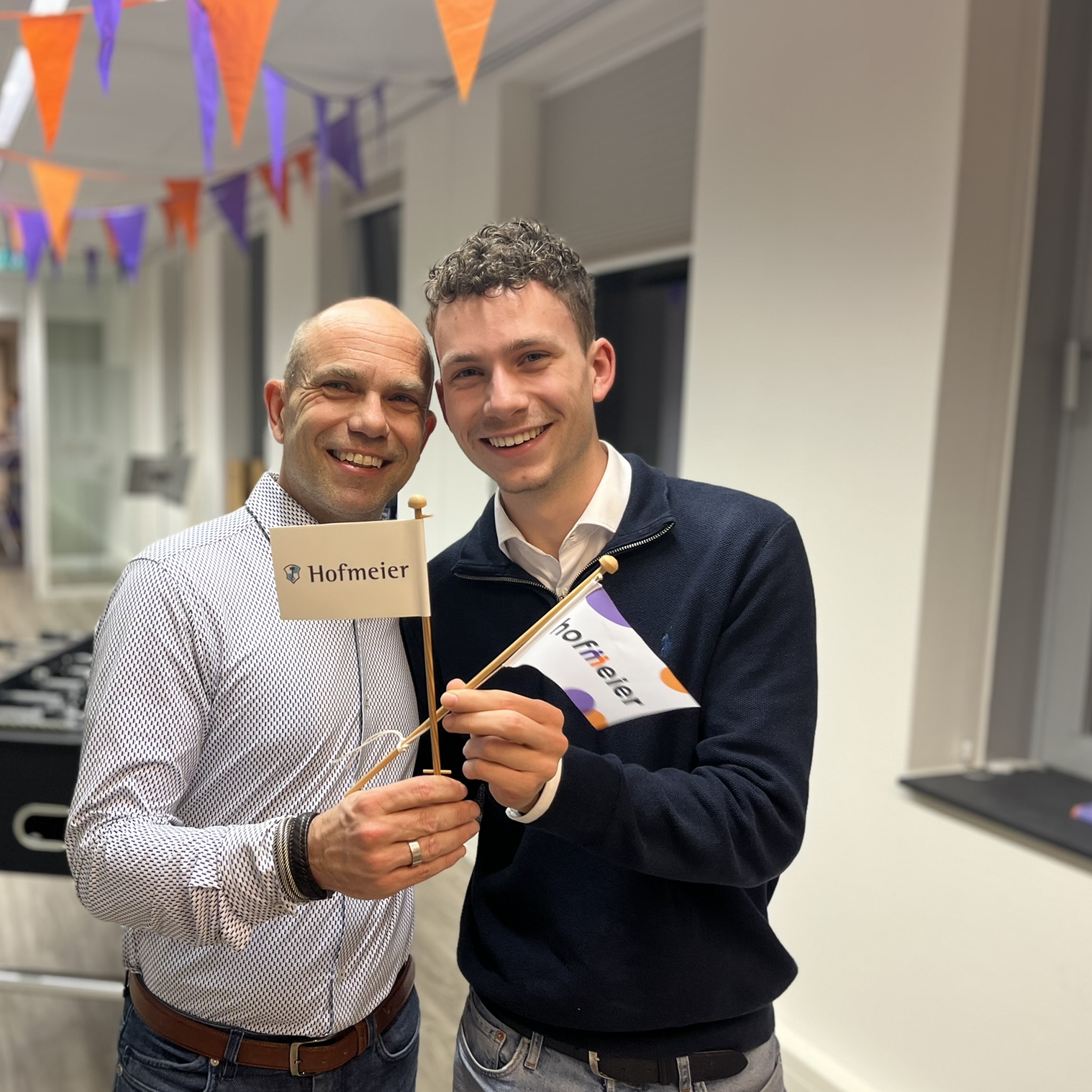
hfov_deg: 51.8
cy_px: 545
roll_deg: -1.4
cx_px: 393
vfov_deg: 52.5
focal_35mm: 31
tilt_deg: -7.0
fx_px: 1106
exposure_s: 1/50
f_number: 1.6
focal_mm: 5.1
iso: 80
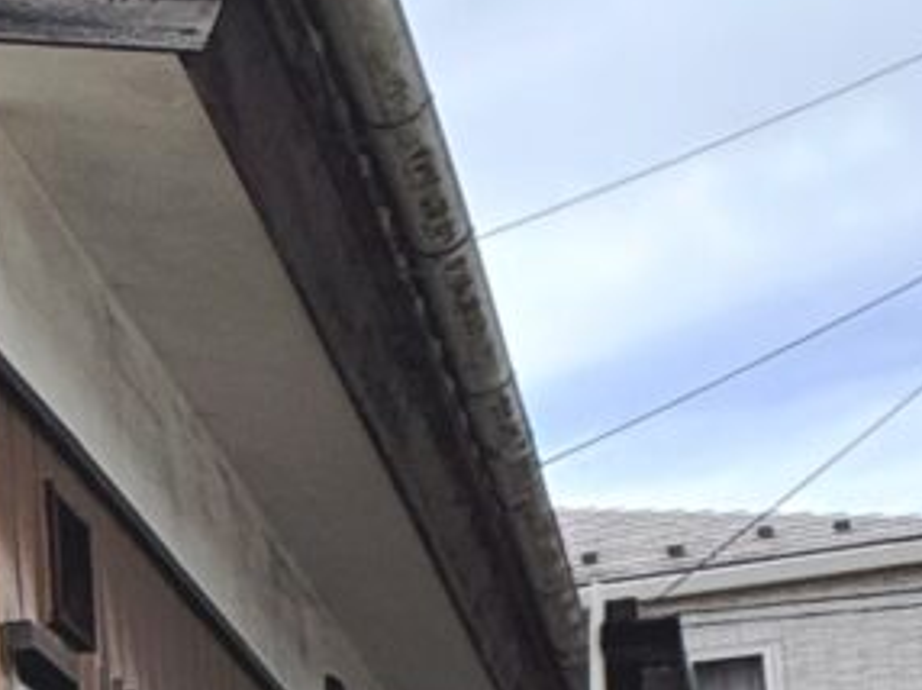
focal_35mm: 94
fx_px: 2502
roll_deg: +0.4
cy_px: 1032
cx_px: -1386
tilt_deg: +7.7
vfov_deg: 14.6
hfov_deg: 13.7
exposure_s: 1/2028
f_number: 2.2
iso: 50
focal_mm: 2.22
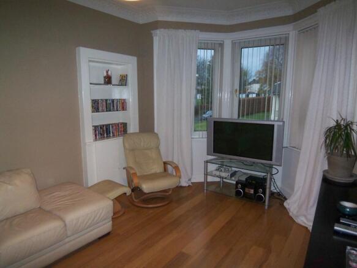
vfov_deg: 58.9
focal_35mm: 23
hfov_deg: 73.9
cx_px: 178
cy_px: 134
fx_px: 237
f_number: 2.8
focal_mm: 3.8
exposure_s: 1/30
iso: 200
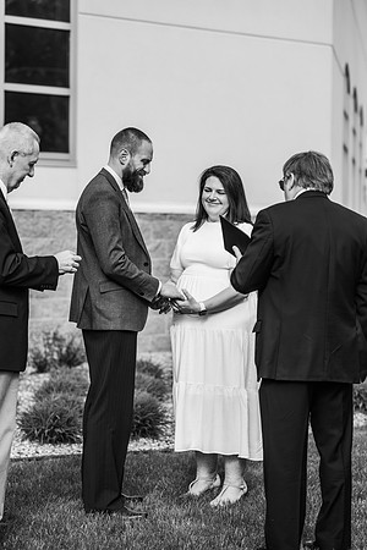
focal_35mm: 85
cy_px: 275
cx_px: 184
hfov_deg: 16.1
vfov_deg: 23.9
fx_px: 1300
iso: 200
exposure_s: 1/1600
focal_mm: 85
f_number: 2.8
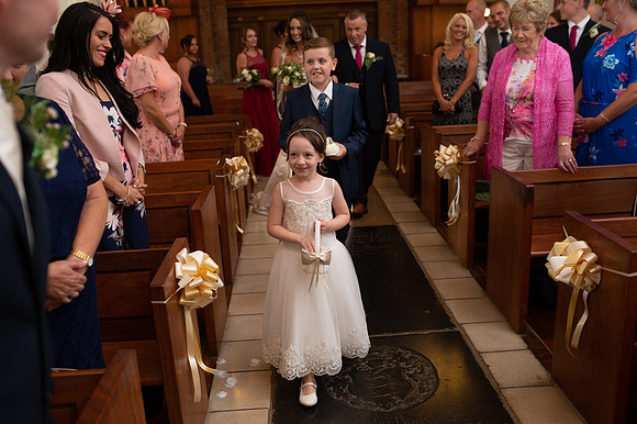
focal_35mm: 35
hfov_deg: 54.5
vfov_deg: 37.8
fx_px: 619
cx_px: 318
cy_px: 212
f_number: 3.2
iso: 500
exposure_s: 1/125
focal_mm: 35
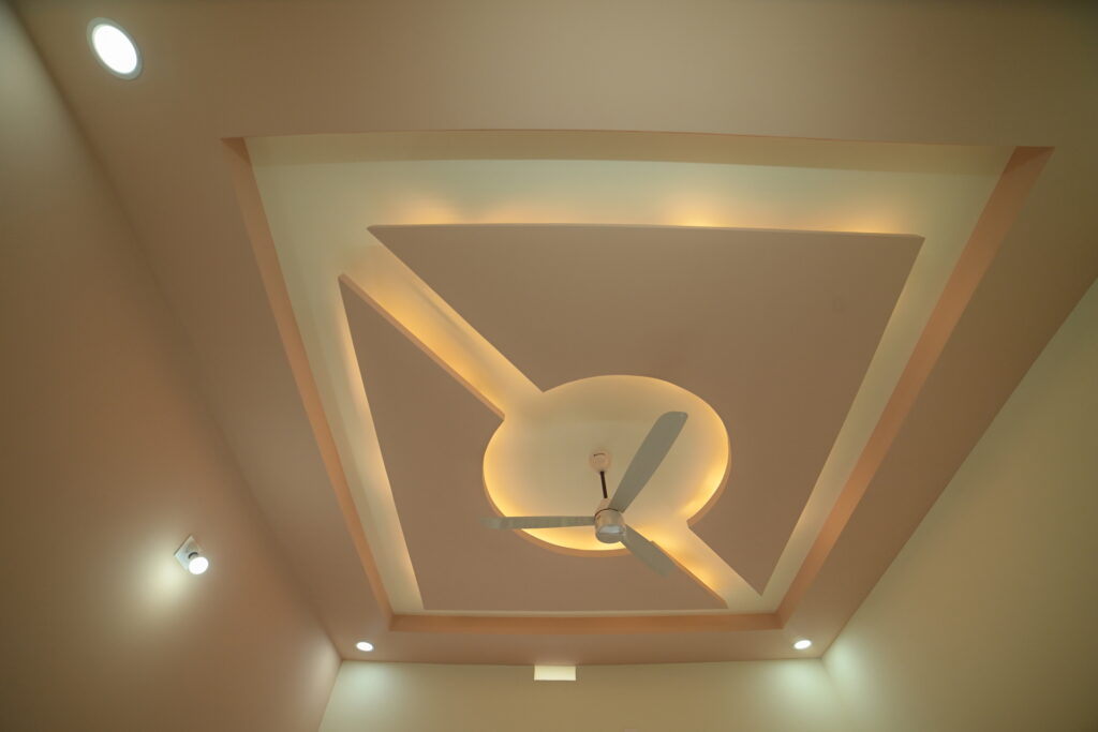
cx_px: 549
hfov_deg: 104.2
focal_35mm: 14
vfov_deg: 81.2
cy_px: 366
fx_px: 427
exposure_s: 1/250
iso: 640
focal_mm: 14
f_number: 4.5
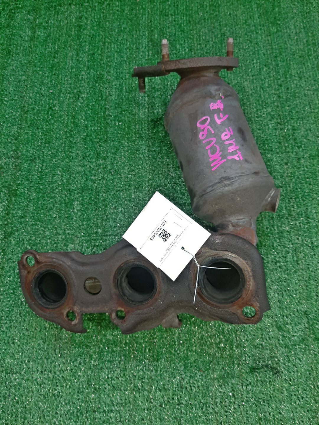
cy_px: 212
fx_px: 319
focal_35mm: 26
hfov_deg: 53.1
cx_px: 160
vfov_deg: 67.3
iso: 129
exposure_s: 1/50
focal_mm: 3.93
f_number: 1.7
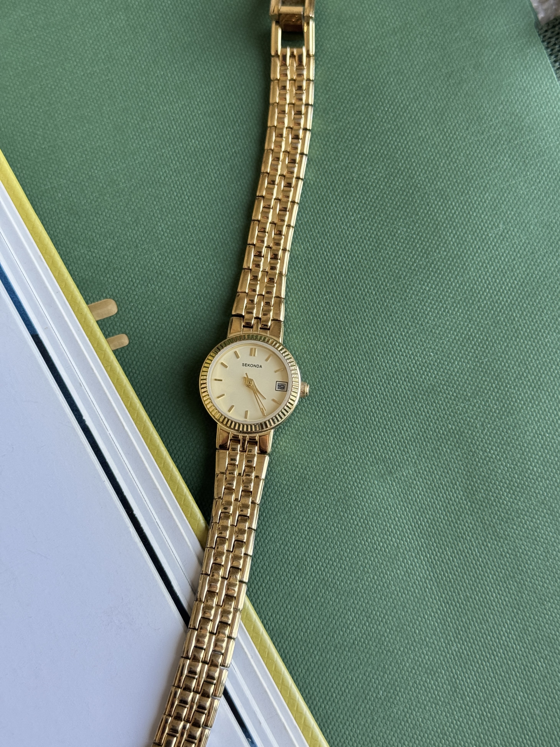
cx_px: 280
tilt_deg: -79.1
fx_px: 1035
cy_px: 374
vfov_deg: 39.7
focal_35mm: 48
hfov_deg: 30.3
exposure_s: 1/121
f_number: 1.78
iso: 80
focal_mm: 6.76
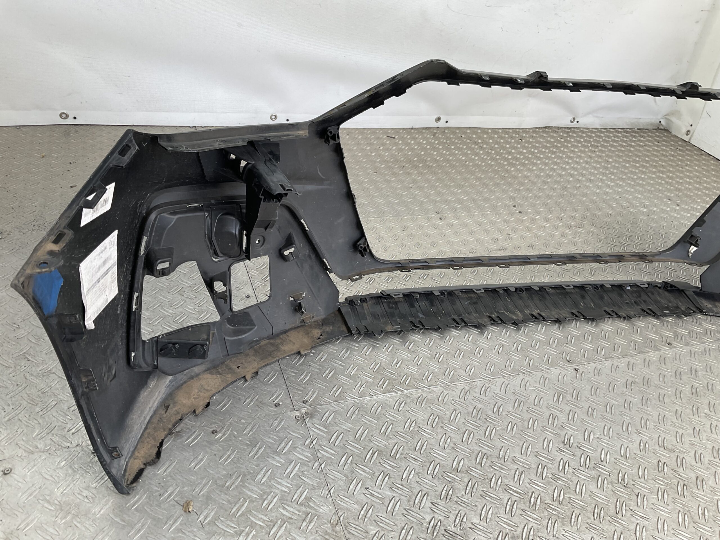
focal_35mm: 29
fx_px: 603
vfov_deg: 48.2
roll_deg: -14.1
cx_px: 360
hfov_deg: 61.7
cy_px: 270
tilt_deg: -33.1
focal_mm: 3
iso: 16
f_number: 1.8
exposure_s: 1/124
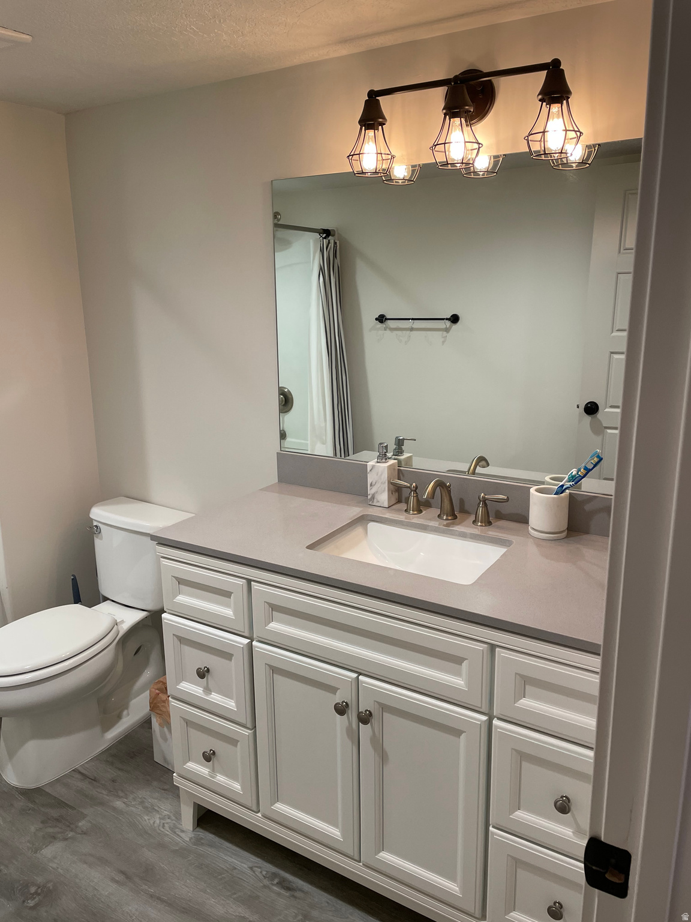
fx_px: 692
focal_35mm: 26
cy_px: 461
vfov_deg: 67.3
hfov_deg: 53.1
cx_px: 346
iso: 100
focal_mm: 4.2
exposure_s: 1/120
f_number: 1.6
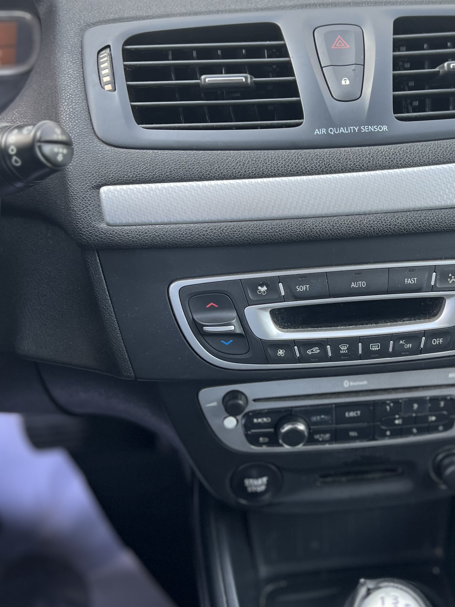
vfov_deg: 42.8
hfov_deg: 32.4
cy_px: 261
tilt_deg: -22.8
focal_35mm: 44
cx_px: 322
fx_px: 771
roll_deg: +2.2
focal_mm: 5.7
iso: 80
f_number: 1.5
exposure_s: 1/121
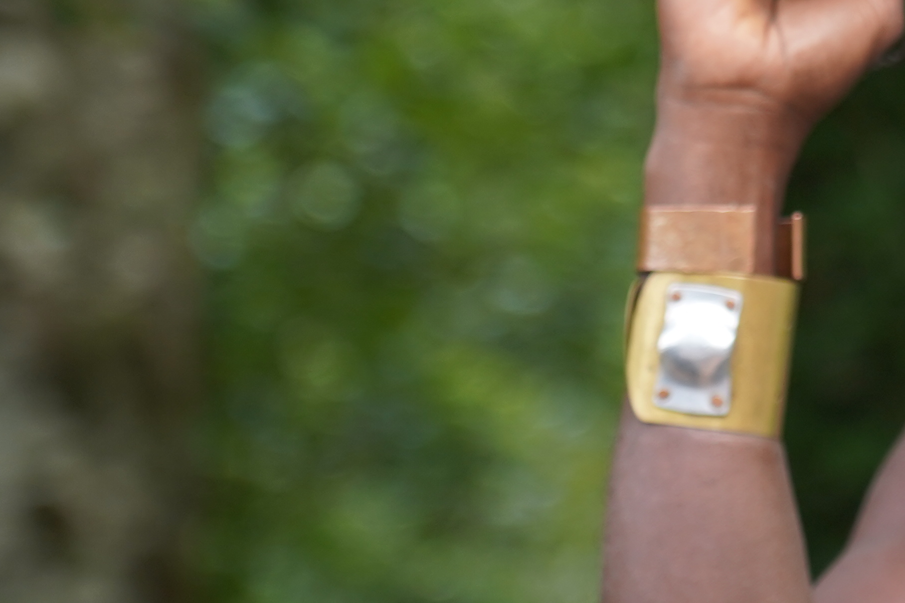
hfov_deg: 5.9
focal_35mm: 349
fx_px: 8772
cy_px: 50
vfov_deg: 3.9
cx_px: 1107
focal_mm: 105
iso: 320
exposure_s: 1/160
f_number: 4
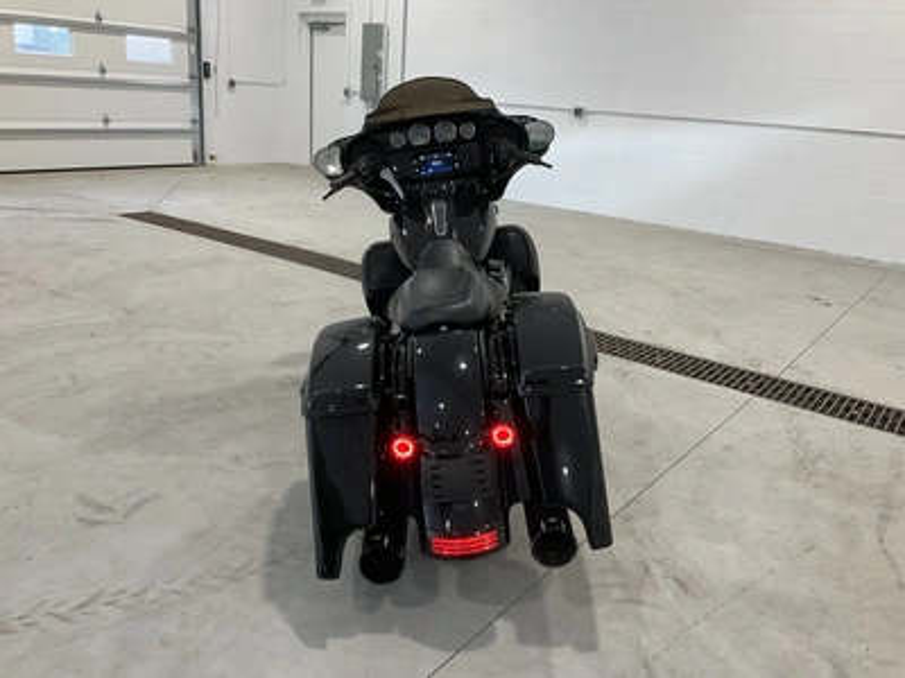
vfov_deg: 48.2
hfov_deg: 61.7
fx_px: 758
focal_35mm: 29
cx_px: 452
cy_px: 339
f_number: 1.8
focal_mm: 3
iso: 64
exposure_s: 1/112
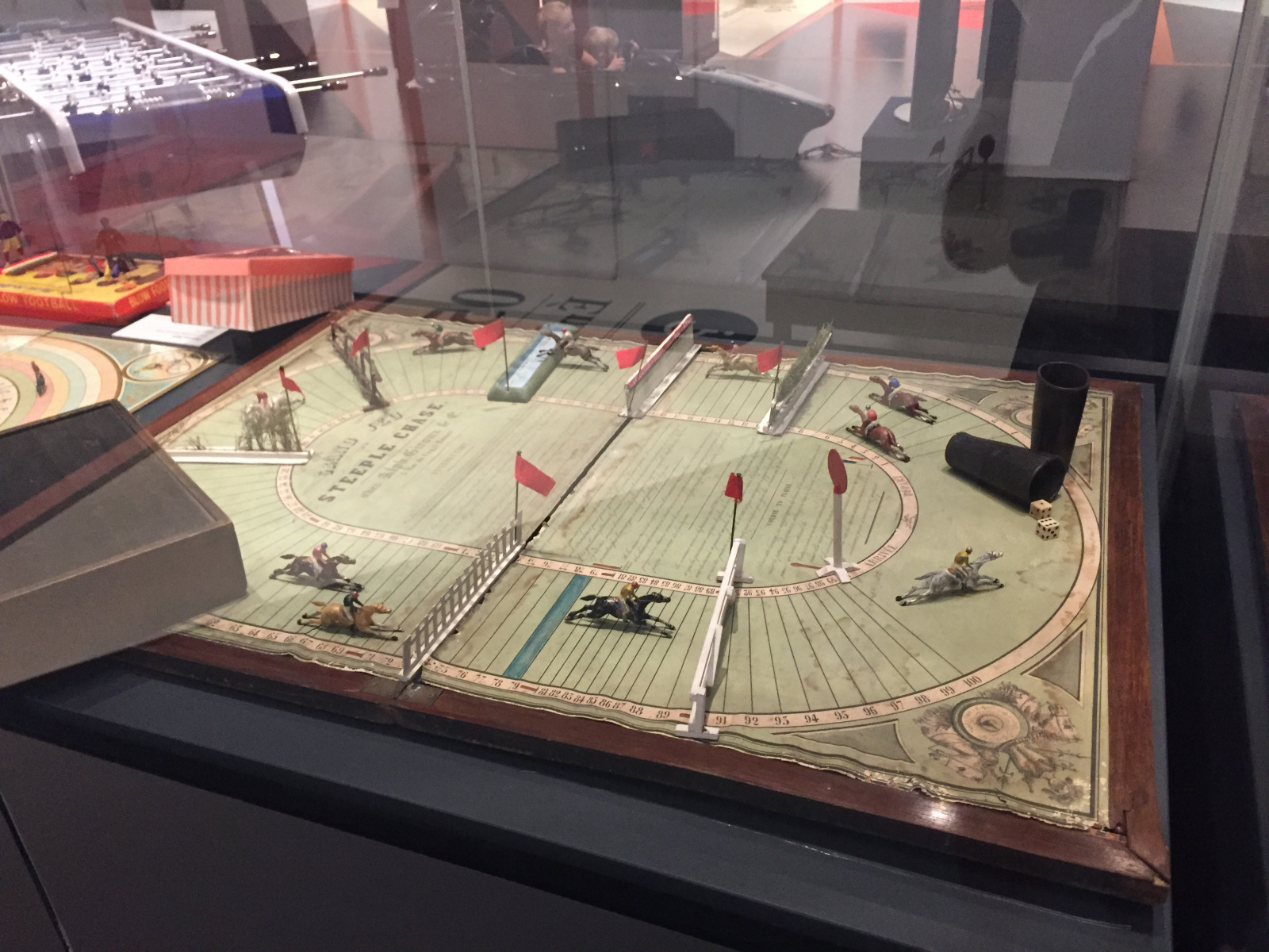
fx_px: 1063
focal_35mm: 29
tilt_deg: -29.5
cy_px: 476
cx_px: 634
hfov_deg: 61.7
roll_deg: +4.1
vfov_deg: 48.2
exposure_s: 1/17
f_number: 2.2
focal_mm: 4.15
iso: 250
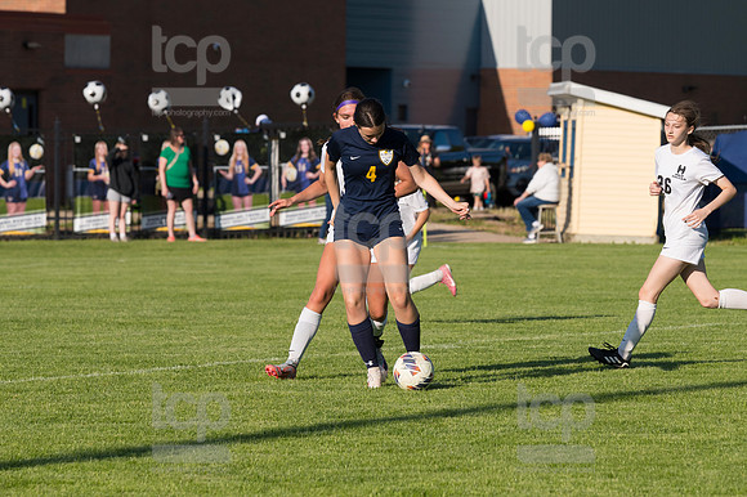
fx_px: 5122
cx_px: 374
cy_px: 248
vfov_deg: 5.6
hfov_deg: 8.3
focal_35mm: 247
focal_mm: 165
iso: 250
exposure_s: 1/1600
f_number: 5.6
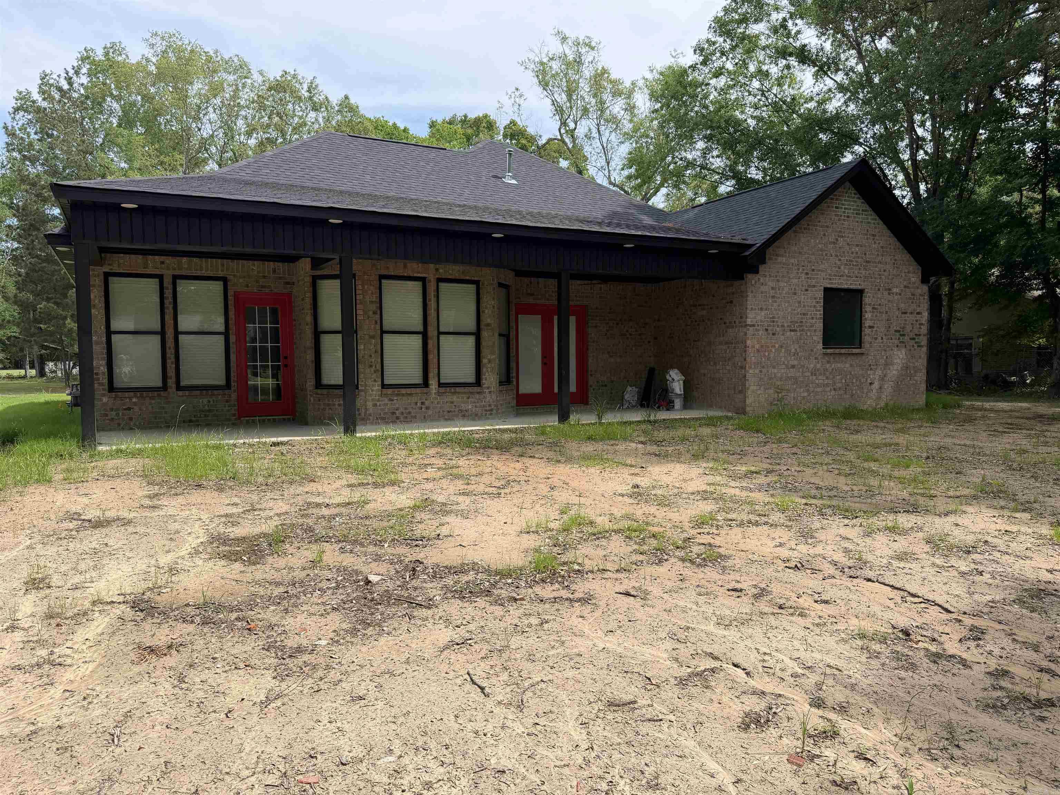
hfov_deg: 71.6
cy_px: 398
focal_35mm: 24
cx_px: 530
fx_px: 735
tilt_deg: -3.1
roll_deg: +0.6
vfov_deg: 56.8
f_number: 1.78
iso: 80
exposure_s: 1/2445
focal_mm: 6.76
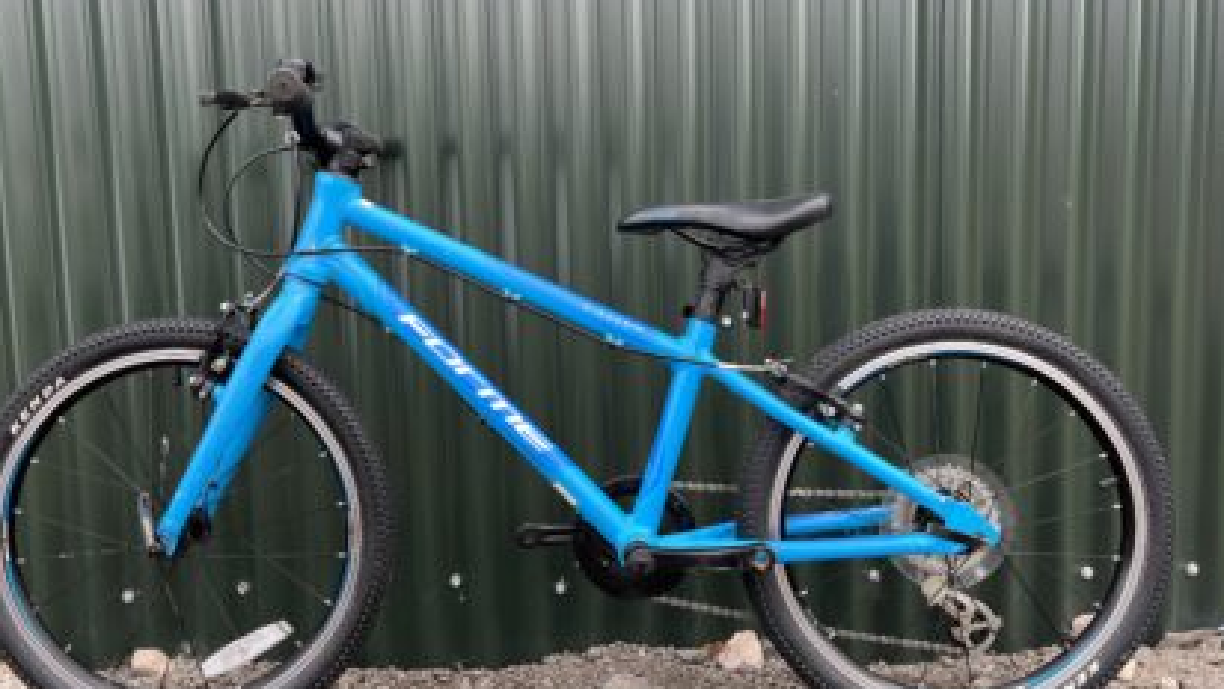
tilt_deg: -5.6
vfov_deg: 35.6
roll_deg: +2.3
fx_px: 1071
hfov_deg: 59.4
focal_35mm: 33
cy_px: 309
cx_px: 553
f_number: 1.6
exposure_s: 1/407
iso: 50
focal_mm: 5.1
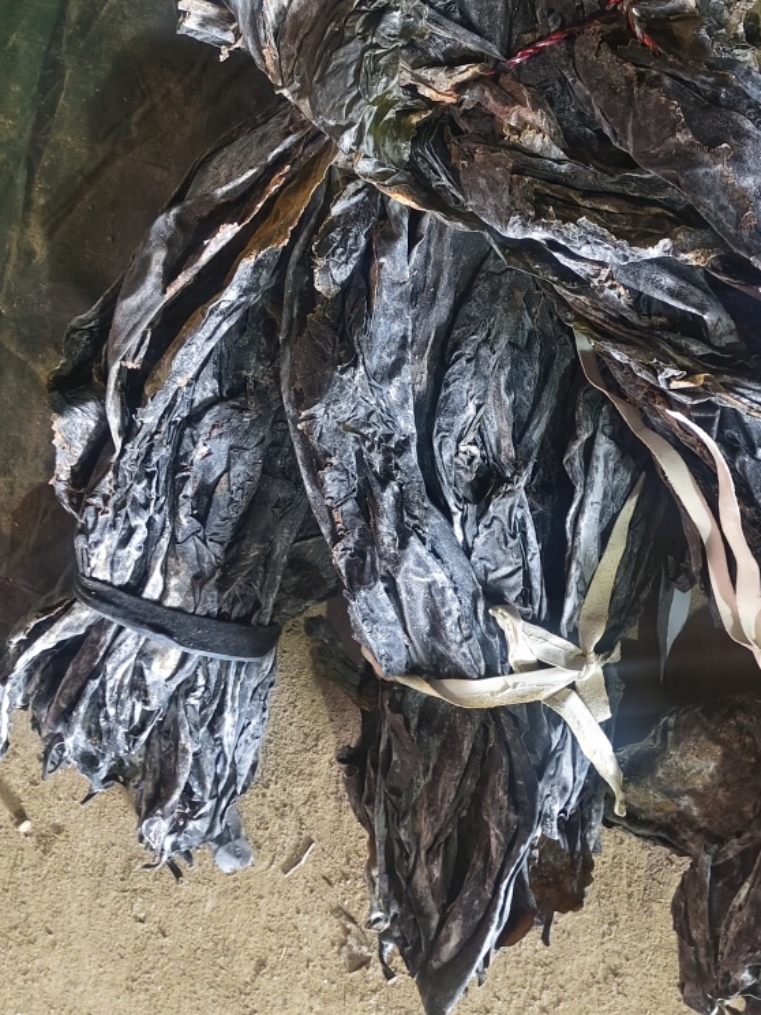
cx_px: 505
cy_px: 396
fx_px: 967
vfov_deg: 54.9
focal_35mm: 33
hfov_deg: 42.4
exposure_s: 1/14.3
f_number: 1.88
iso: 2499
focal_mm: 5.56
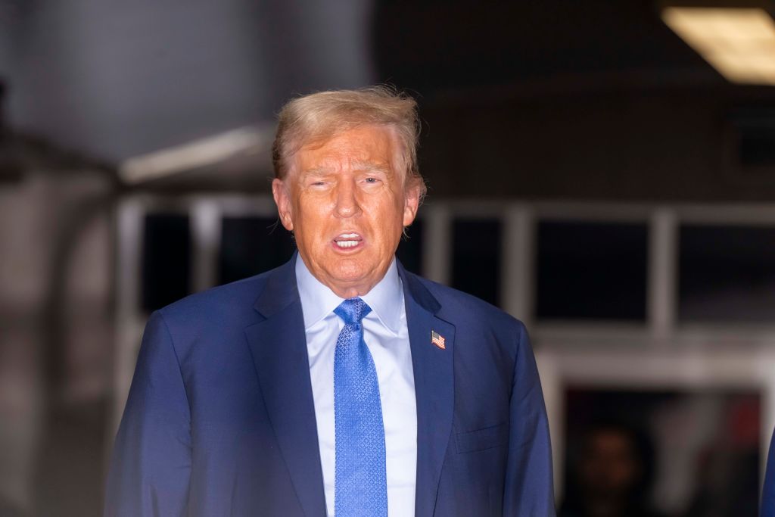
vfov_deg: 3.4
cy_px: 258
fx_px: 8612
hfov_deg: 5.2
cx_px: 388
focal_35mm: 400
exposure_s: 1/250
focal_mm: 400
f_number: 8
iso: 1600
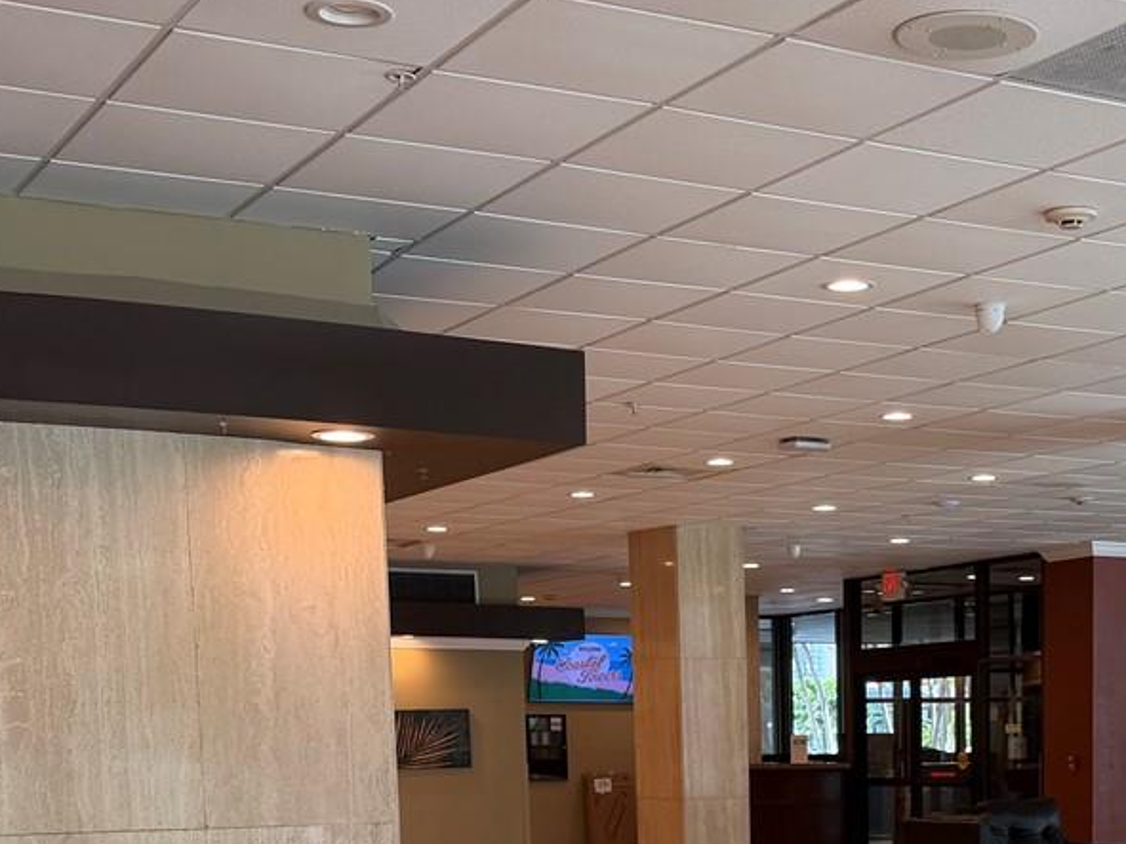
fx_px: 2114
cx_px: 840
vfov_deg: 21.3
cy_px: 962
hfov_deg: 29.4
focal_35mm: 65
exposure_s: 1/120
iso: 80
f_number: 1.78
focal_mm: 6.76
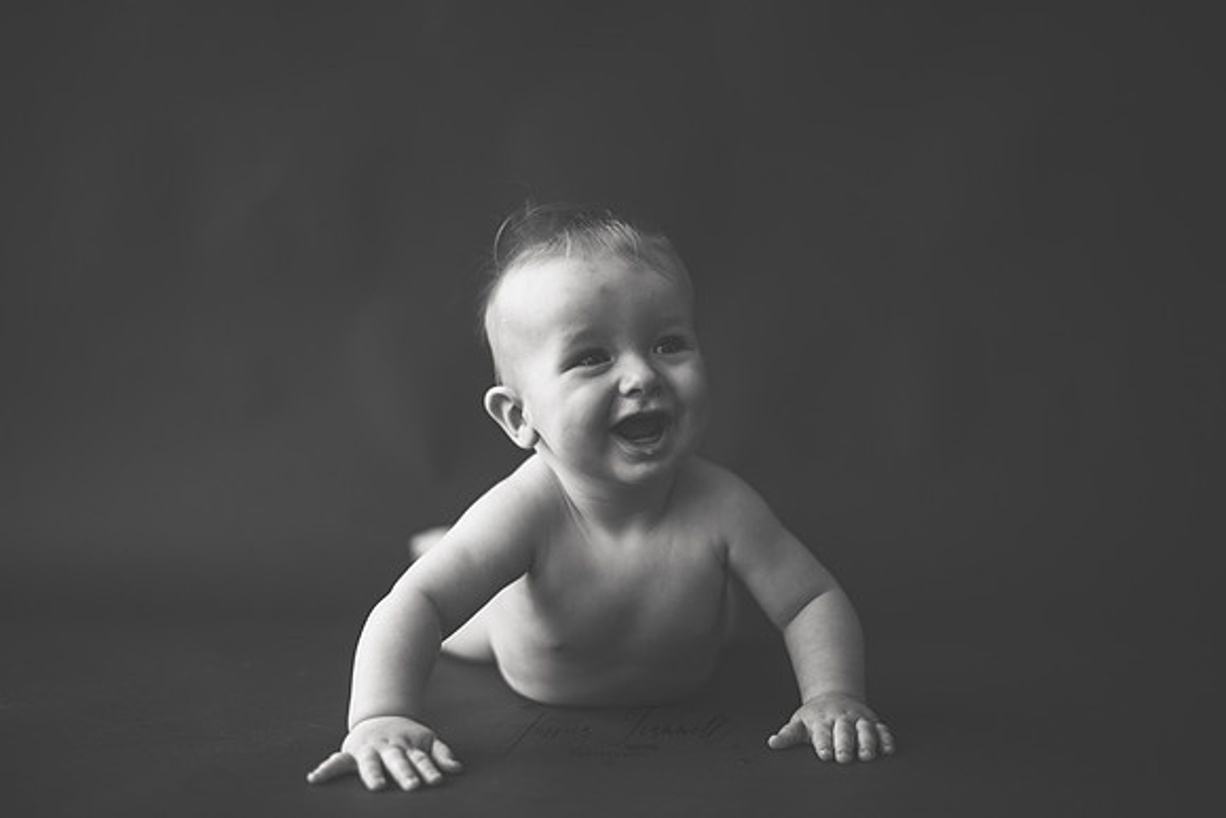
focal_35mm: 50
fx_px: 1703
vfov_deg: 27.0
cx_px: 613
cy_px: 409
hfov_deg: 39.6
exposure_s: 1/500
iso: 500
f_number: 2
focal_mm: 50
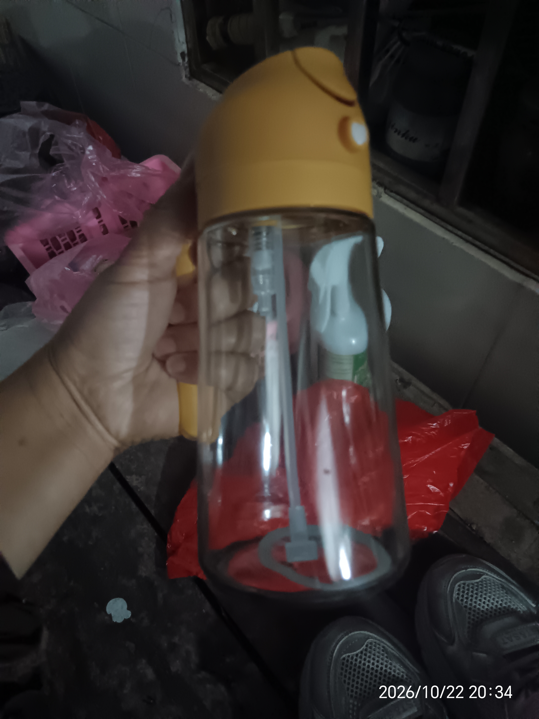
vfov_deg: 65.3
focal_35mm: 27
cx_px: 270
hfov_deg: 51.4
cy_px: 360
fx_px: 561
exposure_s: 1/16.7
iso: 6210
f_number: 1.9
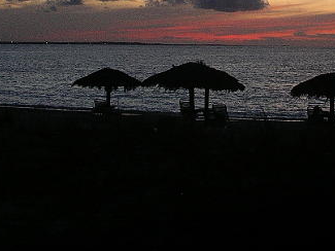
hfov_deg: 21.4
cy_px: -6
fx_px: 881
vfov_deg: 15.9
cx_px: 249
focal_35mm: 91
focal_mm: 7.8
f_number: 2.8
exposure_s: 1/40
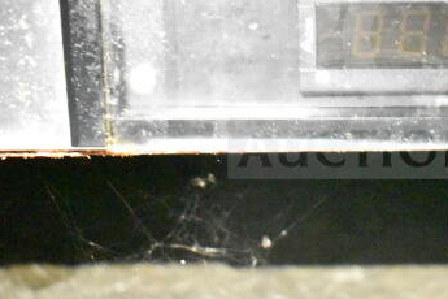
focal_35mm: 77
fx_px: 957
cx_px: 373
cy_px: 76
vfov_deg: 17.6
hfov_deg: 25.8
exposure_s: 1/20
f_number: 4.2
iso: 25600
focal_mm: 29
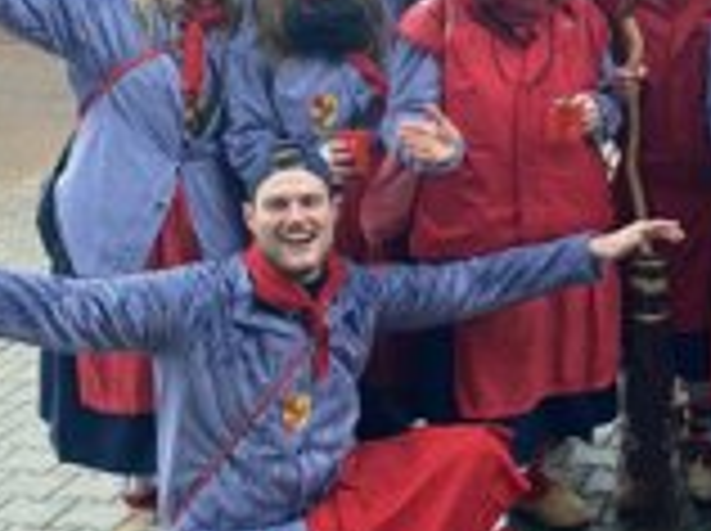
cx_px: 796
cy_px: 122
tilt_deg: -11.2
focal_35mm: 66
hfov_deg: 26.9
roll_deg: -1.8
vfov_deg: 22.0
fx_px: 1354
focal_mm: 4.25
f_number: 1.8
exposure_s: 1/61
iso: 125
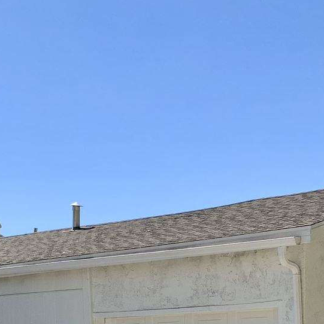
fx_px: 1027
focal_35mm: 97
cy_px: 391
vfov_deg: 17.1
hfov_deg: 17.9
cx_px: 117
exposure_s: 1/2141
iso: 16
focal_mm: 3
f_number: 1.8
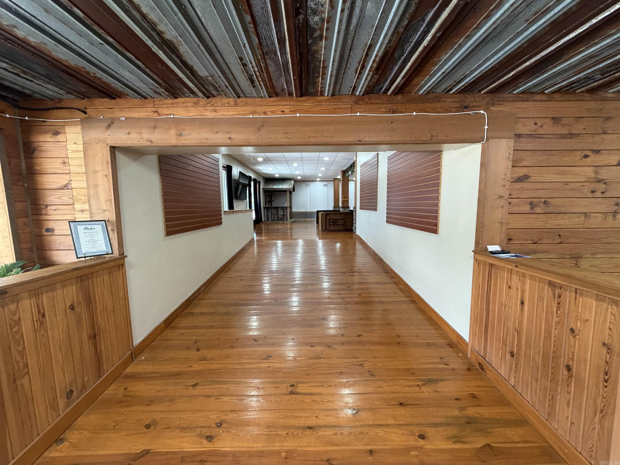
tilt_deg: -3.8
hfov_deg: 102.1
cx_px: 310
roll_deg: +1.2
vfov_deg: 85.7
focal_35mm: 14
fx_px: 251
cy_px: 232
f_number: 2.2
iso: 250
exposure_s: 1/60
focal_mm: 2.22
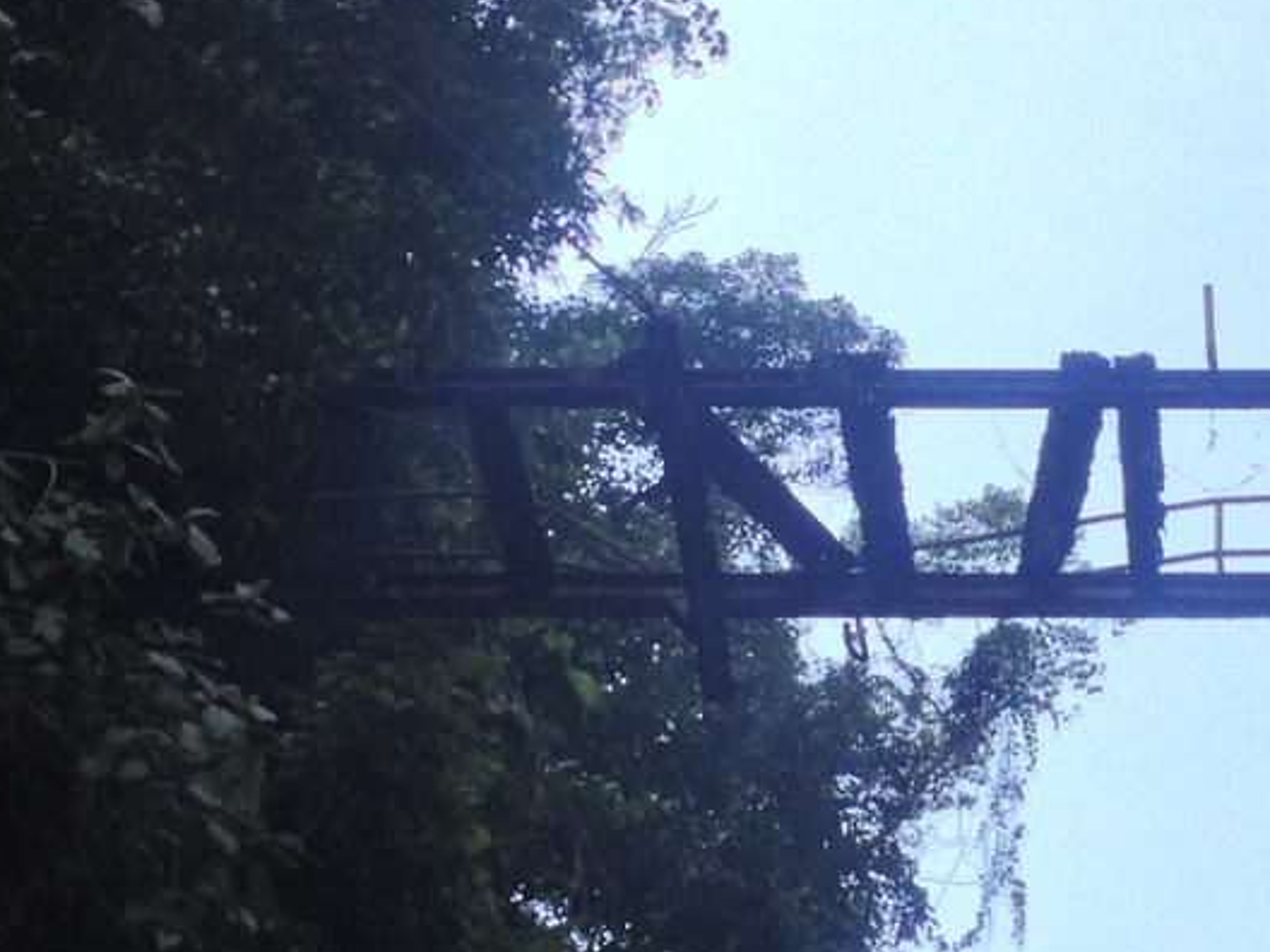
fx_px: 3889
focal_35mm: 106
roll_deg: -1.9
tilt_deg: +37.5
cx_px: 1087
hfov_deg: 18.3
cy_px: 599
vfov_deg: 14.0
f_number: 2.4
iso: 50
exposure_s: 1/531
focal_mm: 4.28
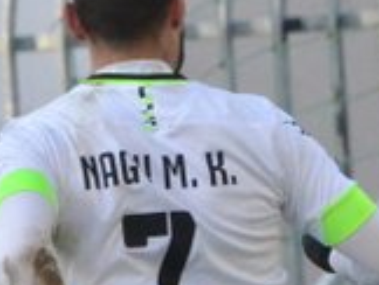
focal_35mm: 2345
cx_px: 657
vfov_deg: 0.6
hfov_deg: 0.8
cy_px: 237
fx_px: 25713
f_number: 7.1
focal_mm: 220
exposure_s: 1/3200
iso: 3200
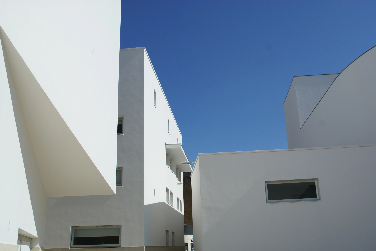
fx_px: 376
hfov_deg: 53.1
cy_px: 126
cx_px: 188
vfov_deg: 37.0
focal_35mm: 36
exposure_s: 1/500
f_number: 9
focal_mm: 24
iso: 100
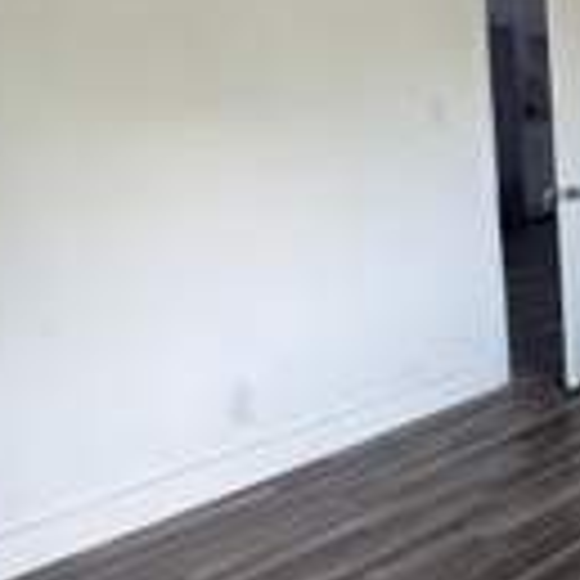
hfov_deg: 32.1
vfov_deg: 36.5
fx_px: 872
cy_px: 209
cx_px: 652
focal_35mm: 46
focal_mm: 2.22
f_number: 2.2
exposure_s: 1/121
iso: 200
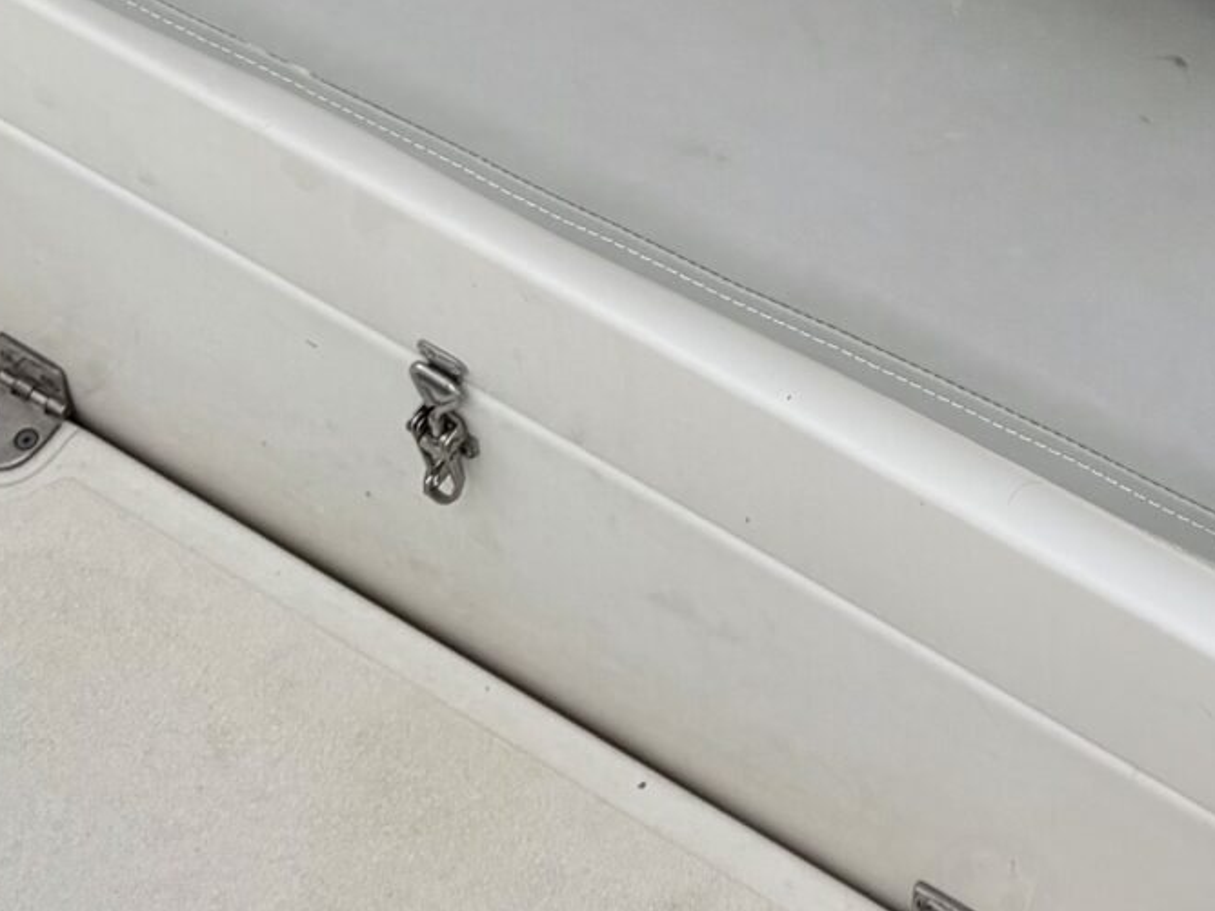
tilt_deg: -42.0
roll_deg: +3.0
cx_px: 1255
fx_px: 3229
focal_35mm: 92
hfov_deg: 20.5
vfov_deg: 14.3
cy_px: -687
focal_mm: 6.76
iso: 80
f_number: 1.78
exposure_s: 1/3584
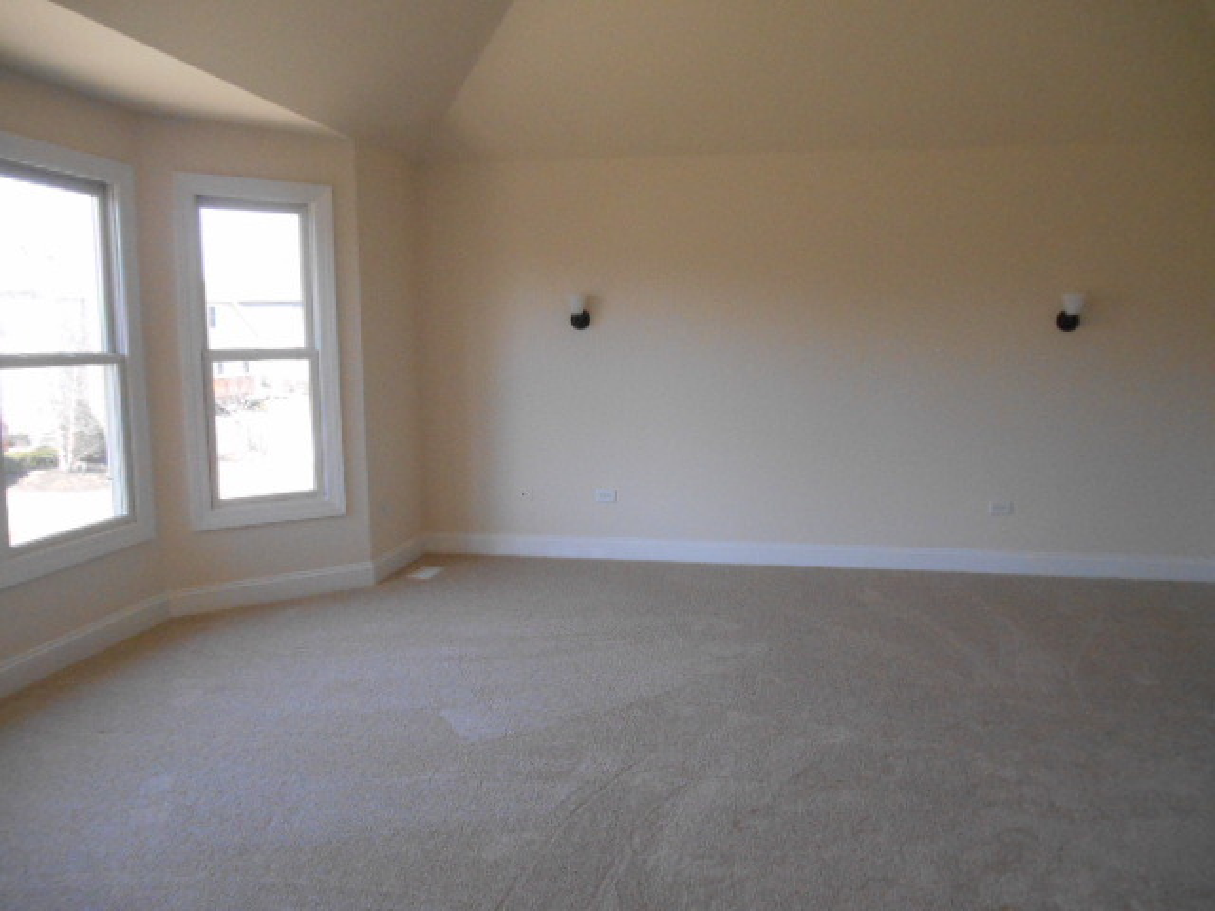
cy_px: 456
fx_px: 913
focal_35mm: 26
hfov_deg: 67.3
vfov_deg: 53.1
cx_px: 608
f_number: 3.4
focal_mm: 4.7
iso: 560
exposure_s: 1/250
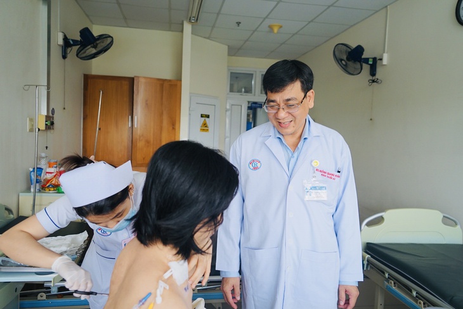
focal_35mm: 27
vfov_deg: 48.0
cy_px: 154
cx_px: 232
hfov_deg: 67.3
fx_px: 348
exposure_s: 1/160
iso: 640
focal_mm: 27
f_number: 4
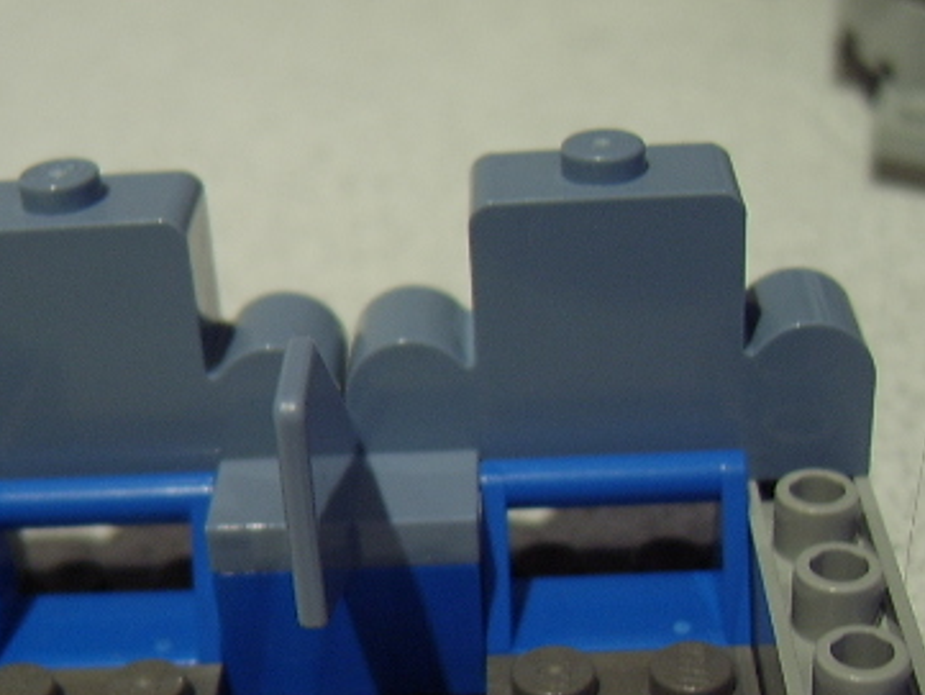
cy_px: 572
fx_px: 1470
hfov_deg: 34.8
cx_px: 366
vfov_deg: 26.0
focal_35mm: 55
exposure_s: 1/16
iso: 100
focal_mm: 8.13
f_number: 2.7
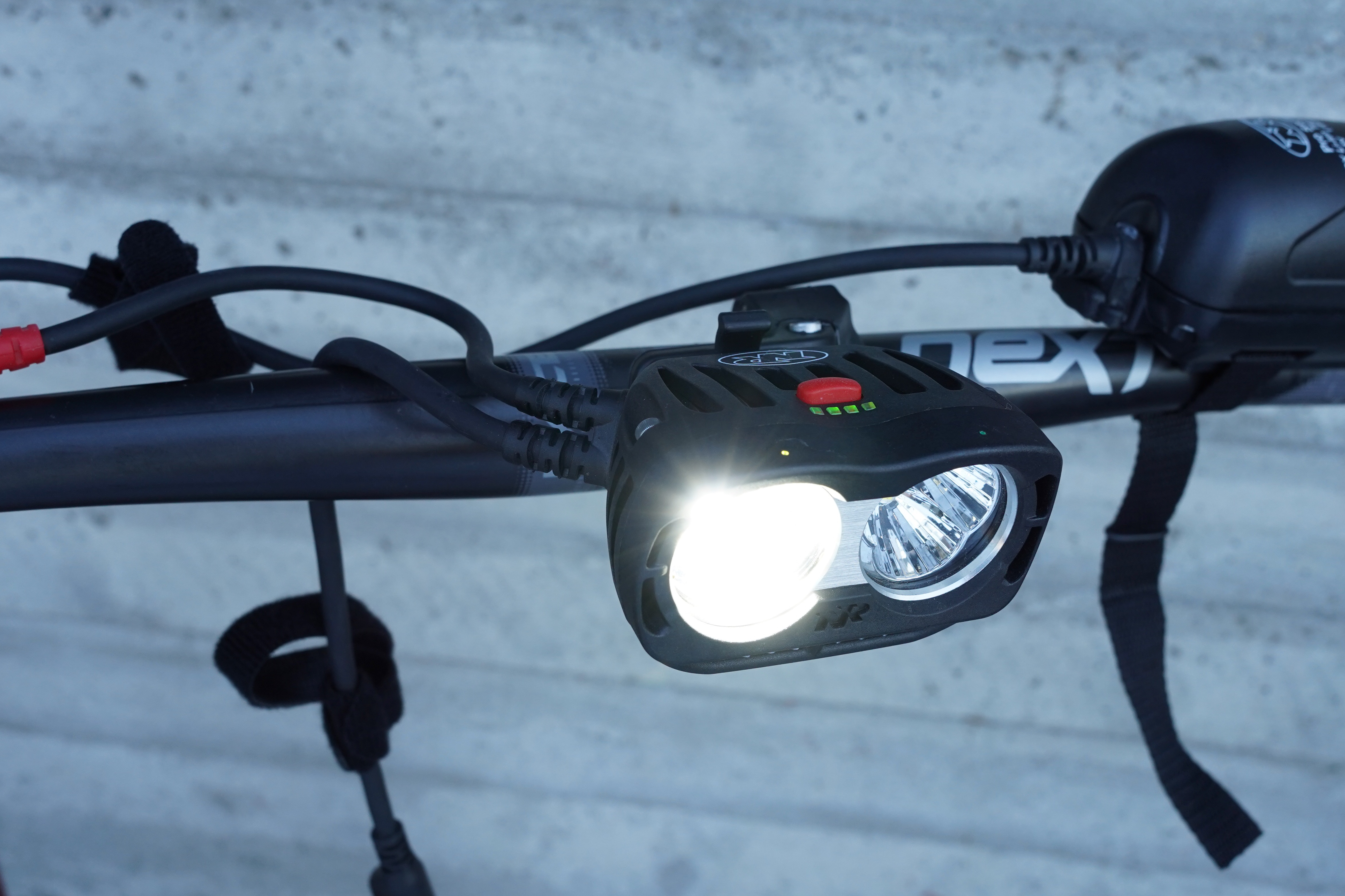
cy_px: 394
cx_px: 757
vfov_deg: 29.8
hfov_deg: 43.5
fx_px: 1681
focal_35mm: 45
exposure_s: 1/100
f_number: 9
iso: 800
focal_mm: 35
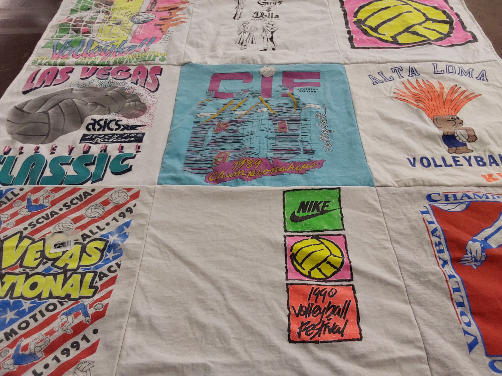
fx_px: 406
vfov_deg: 49.7
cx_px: 251
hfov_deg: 63.4
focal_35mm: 28
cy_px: 188
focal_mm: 2.91
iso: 64
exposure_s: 1/60
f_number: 1.9
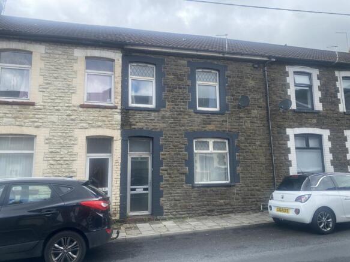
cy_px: 131
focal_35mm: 26
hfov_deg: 67.3
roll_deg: -0.5
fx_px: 263
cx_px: 175
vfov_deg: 53.0
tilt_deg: +5.8
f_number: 1.8
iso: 32
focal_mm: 4.25
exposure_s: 1/839
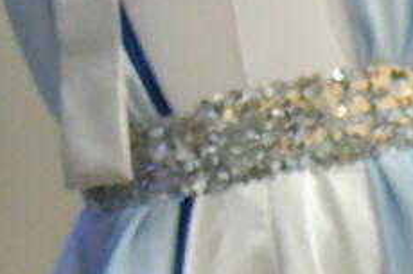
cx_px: -154
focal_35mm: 1417
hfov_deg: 1.5
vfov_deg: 1.0
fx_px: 16244
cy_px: -181
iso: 8000
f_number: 6.3
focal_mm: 185
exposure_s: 1/200
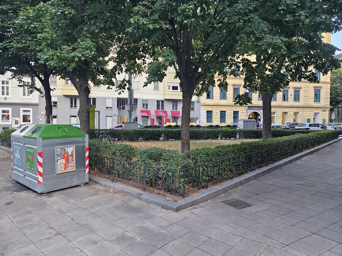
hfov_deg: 73.9
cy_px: 128
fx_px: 227
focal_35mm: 23
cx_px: 171
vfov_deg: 58.9
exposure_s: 1/100
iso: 250
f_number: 1.8
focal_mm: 5.4
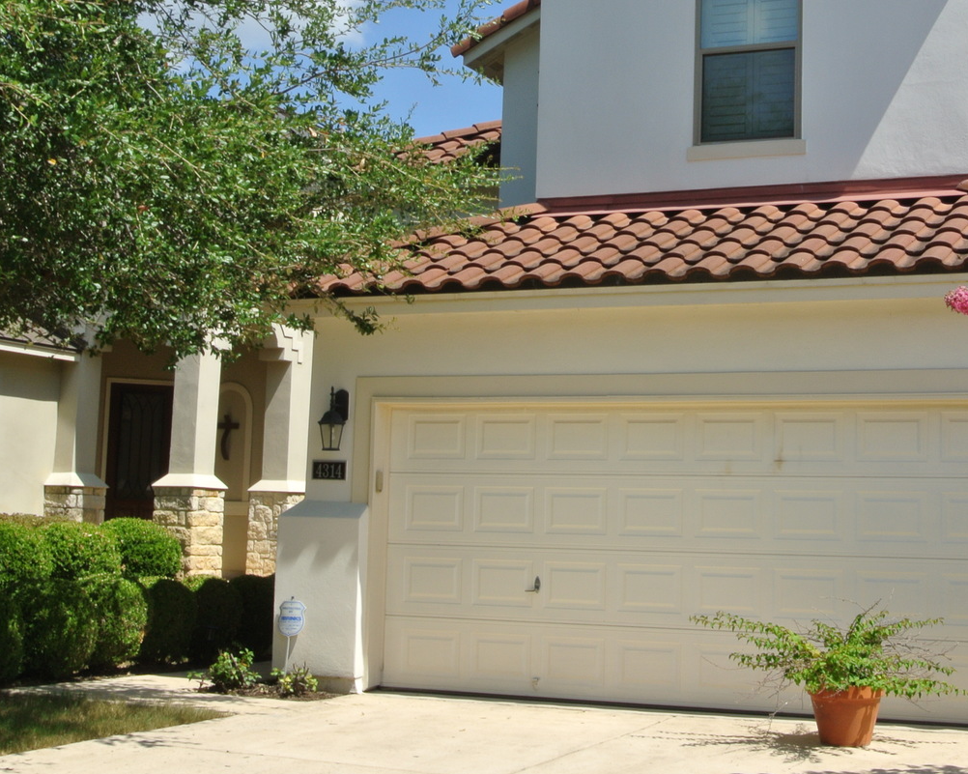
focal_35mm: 56
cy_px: 305
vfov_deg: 27.1
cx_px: 655
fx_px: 1604
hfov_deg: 33.3
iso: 100
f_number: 16
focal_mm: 14
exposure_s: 1/60
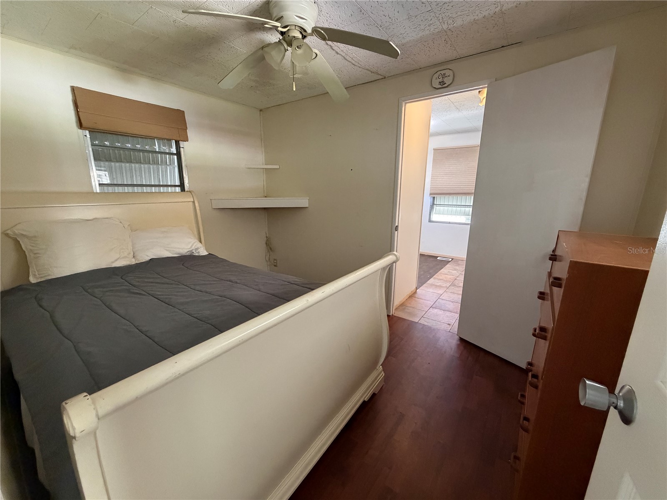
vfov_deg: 85.7
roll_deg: +0.4
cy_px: 250
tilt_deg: -12.3
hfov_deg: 102.1
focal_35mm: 14
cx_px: 334
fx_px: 270
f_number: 2.2
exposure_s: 1/60
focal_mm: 2.22
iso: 800
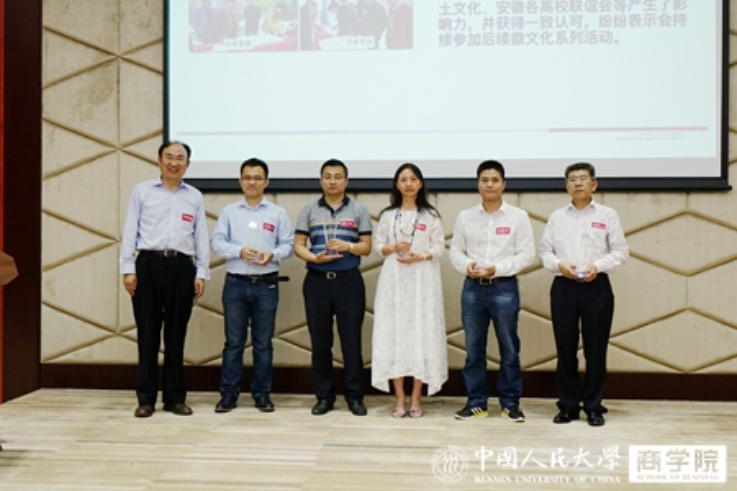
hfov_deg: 43.6
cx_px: 368
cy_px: 246
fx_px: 921
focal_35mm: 45
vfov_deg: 29.9
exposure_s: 1/60
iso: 1000
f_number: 5
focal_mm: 30
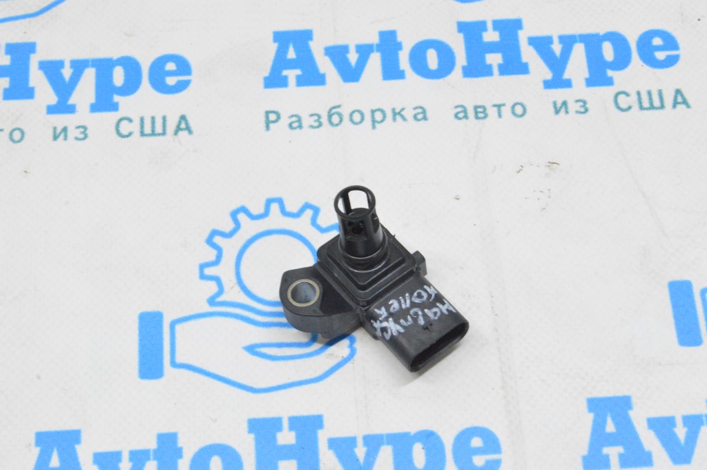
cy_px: 235
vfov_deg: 18.2
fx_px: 1472
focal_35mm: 75
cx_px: 354
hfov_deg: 27.0
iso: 6400
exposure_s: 1/15
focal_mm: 50
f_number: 20
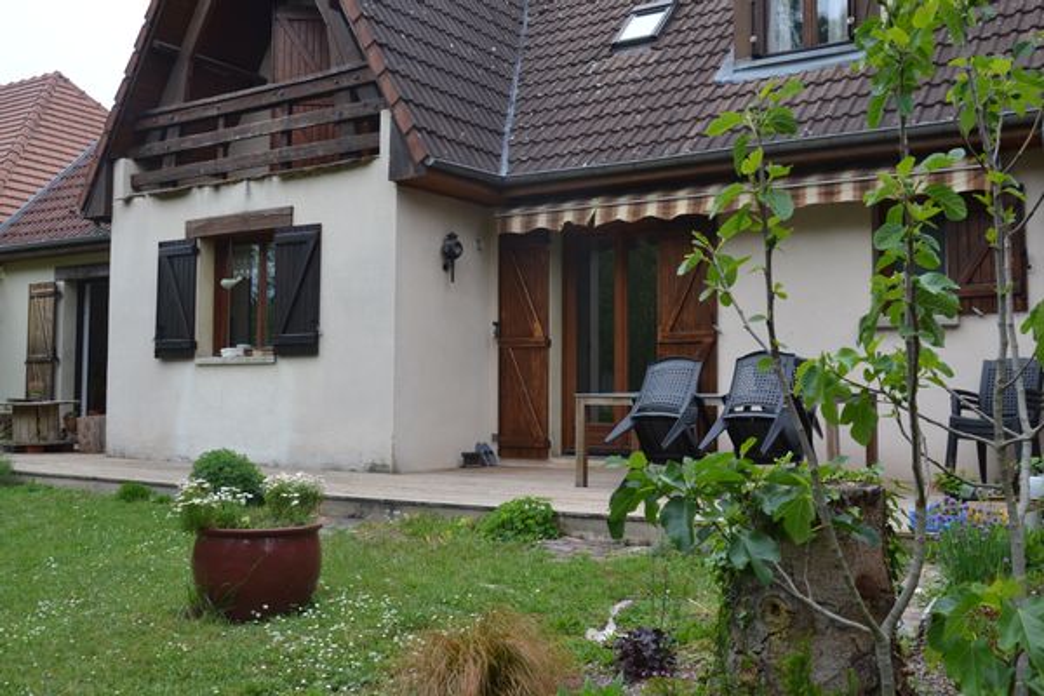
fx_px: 1087
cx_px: 522
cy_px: 348
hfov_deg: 51.3
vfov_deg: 35.5
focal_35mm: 38
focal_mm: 25
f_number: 6.3
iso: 100
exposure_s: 1/160
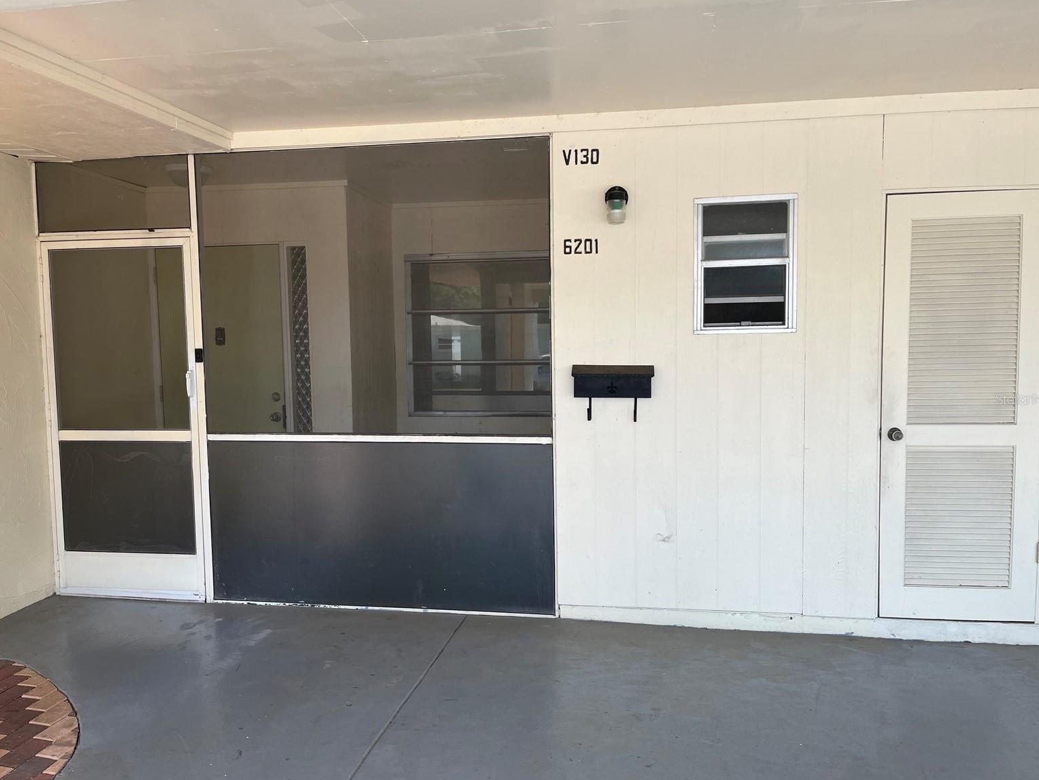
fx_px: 810
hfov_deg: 65.3
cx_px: 520
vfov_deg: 51.4
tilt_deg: -4.4
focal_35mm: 27
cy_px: 399
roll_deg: +1.0
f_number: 1.6
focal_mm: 5.1
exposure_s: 1/577
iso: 50
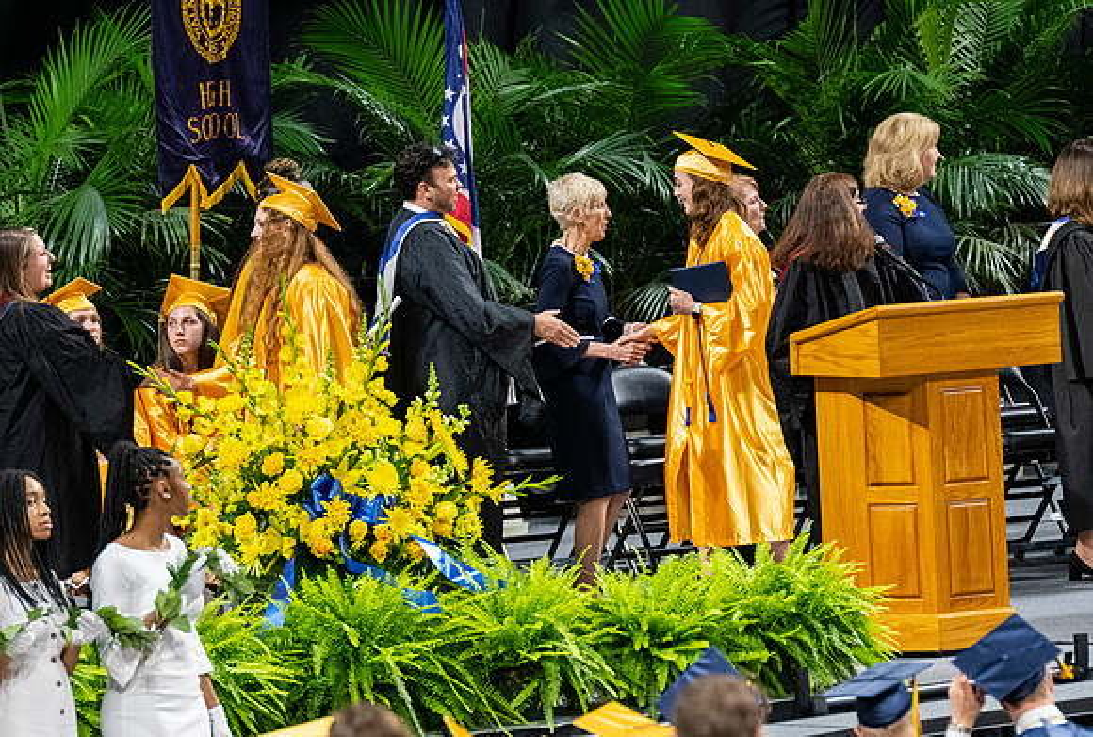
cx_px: 683
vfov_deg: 4.1
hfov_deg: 6.1
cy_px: 374
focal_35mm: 337
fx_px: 10277
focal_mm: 190
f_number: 4
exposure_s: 1/200
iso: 2000
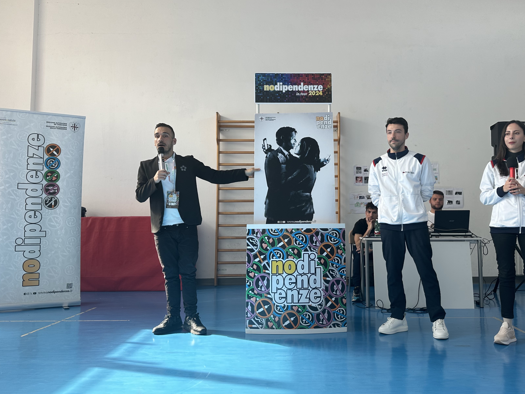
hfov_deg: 59.7
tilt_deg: +4.9
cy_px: 192
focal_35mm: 30
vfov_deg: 46.8
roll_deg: +0.2
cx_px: 298
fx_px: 455
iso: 64
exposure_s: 1/243
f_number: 1.78
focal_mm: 6.86
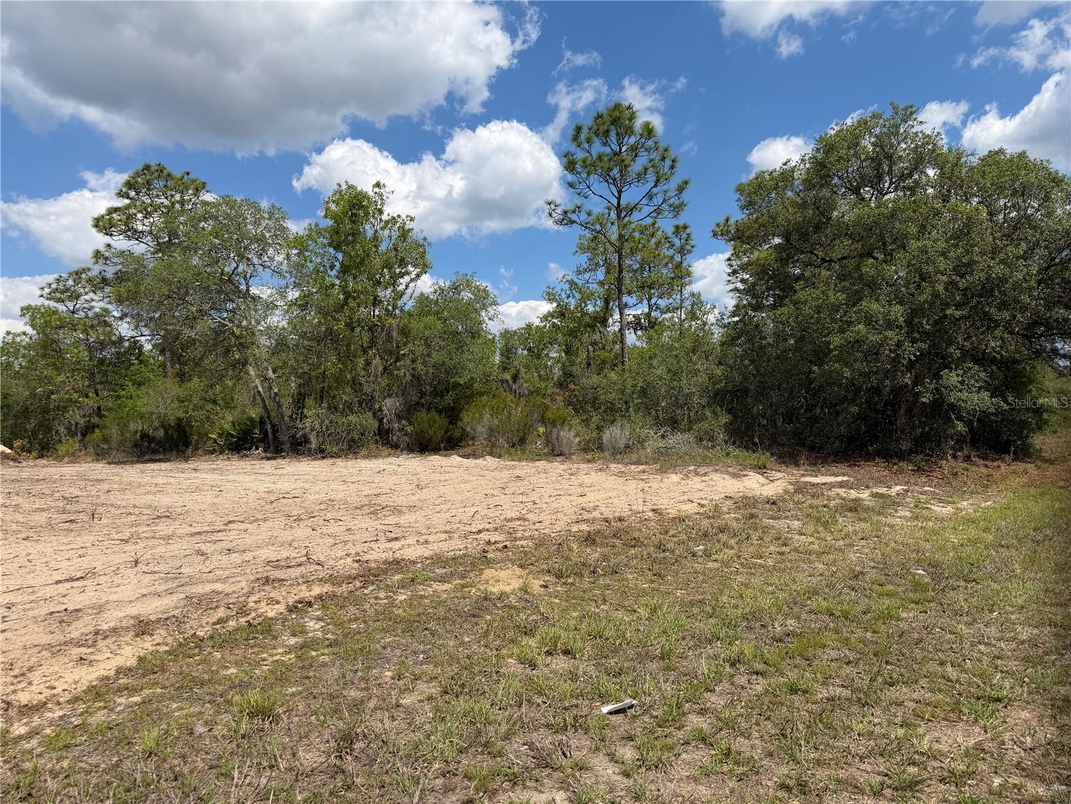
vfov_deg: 56.8
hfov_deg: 71.6
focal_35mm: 24
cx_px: 536
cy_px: 402
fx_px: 743
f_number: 1.78
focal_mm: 6.76
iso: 80
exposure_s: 1/5714
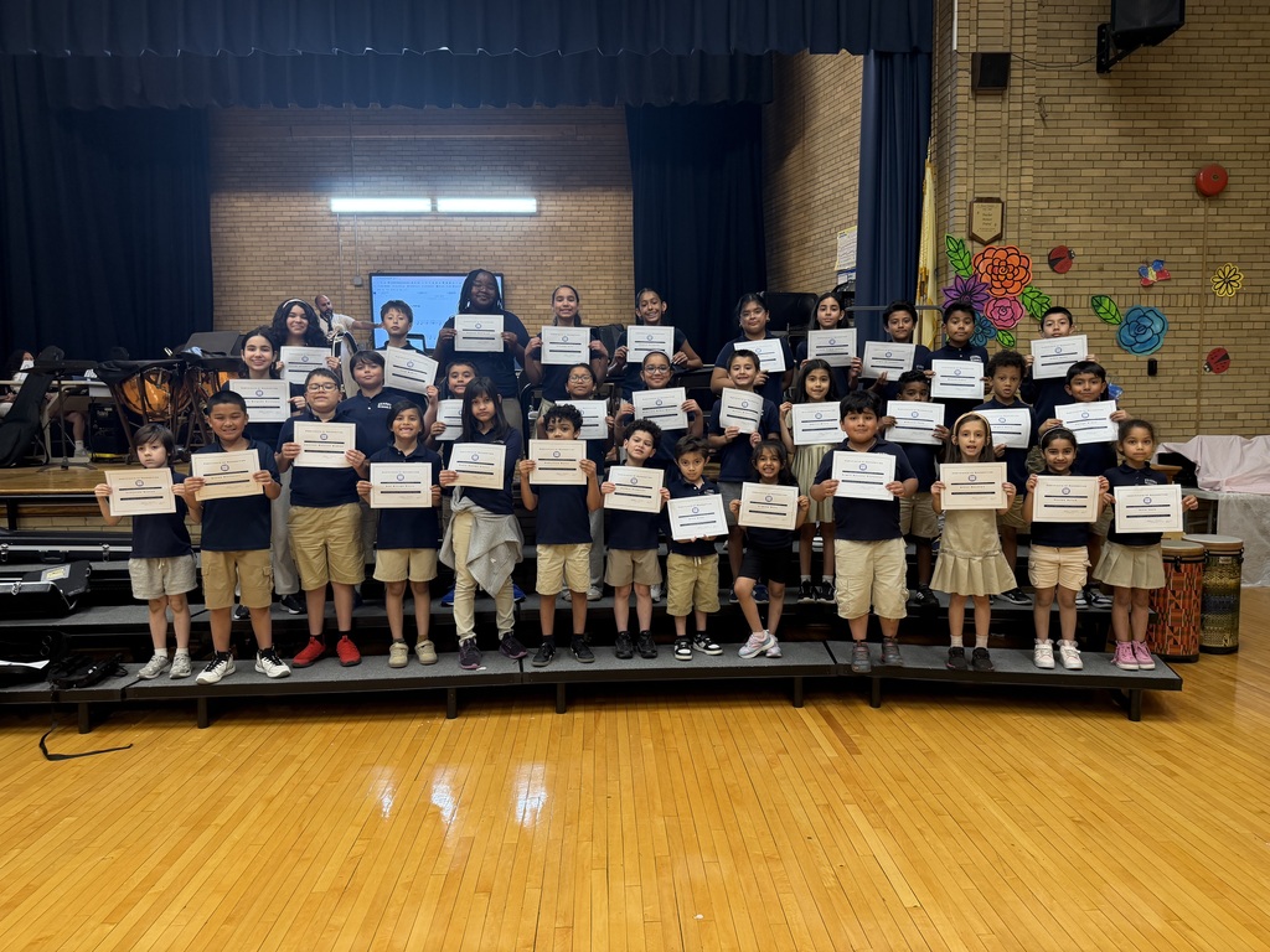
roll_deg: +1.4
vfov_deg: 56.8
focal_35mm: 24
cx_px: 635
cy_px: 476
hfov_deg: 71.6
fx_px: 881
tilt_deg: -5.7
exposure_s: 1/60
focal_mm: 6.76
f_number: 1.78
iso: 160
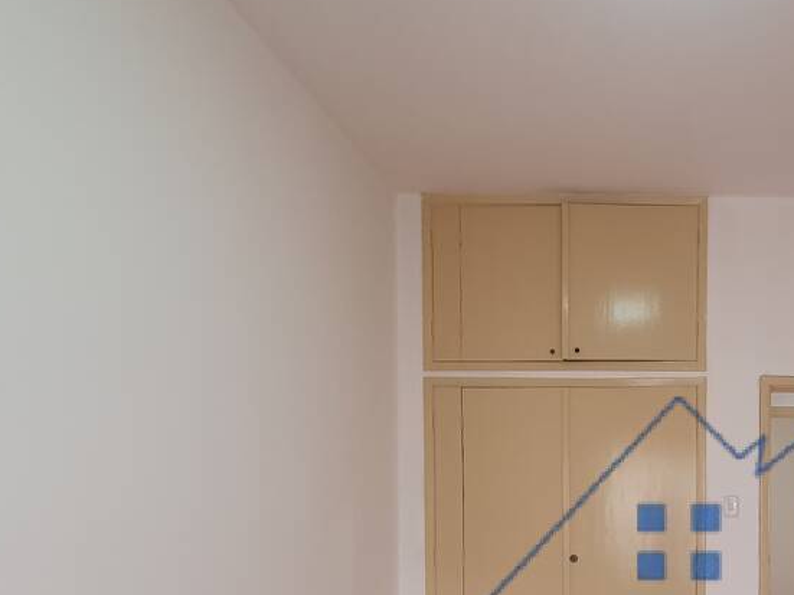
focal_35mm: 34
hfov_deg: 49.6
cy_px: 526
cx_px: 674
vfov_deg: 39.1
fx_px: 780
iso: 125
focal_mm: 1.8
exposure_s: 1/60
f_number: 2.2
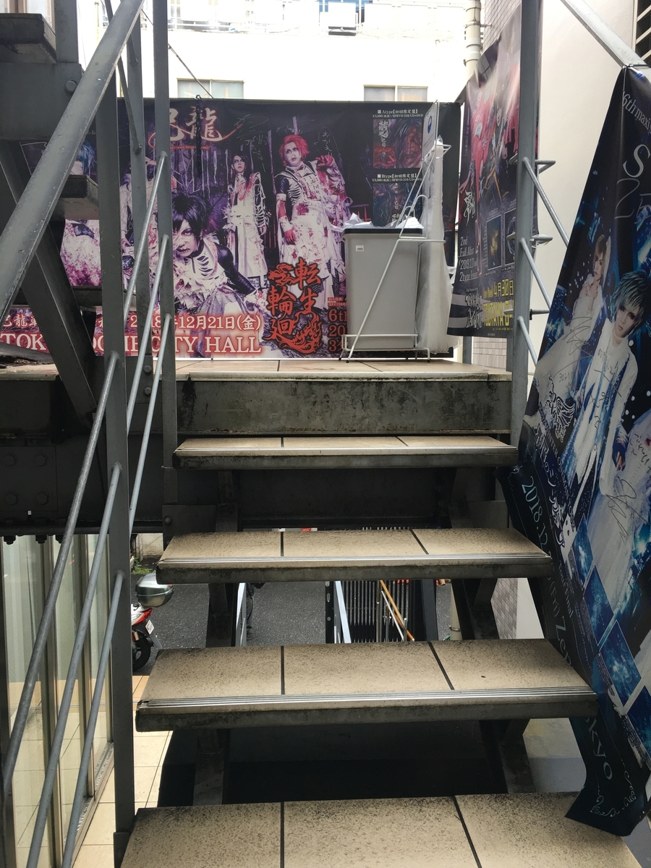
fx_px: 727
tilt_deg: -4.8
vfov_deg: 61.7
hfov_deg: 48.2
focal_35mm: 29
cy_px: 434
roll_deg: -0.2
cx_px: 326
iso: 40
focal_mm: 4.15
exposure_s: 1/120
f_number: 2.2
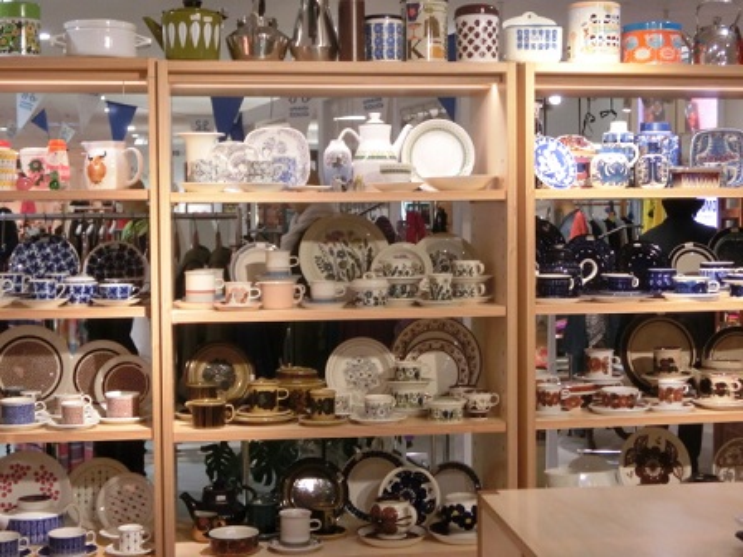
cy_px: 278
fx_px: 1223
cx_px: 372
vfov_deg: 25.7
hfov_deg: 33.8
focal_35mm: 57
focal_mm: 10.11
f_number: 4.5
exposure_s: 1/125
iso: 500
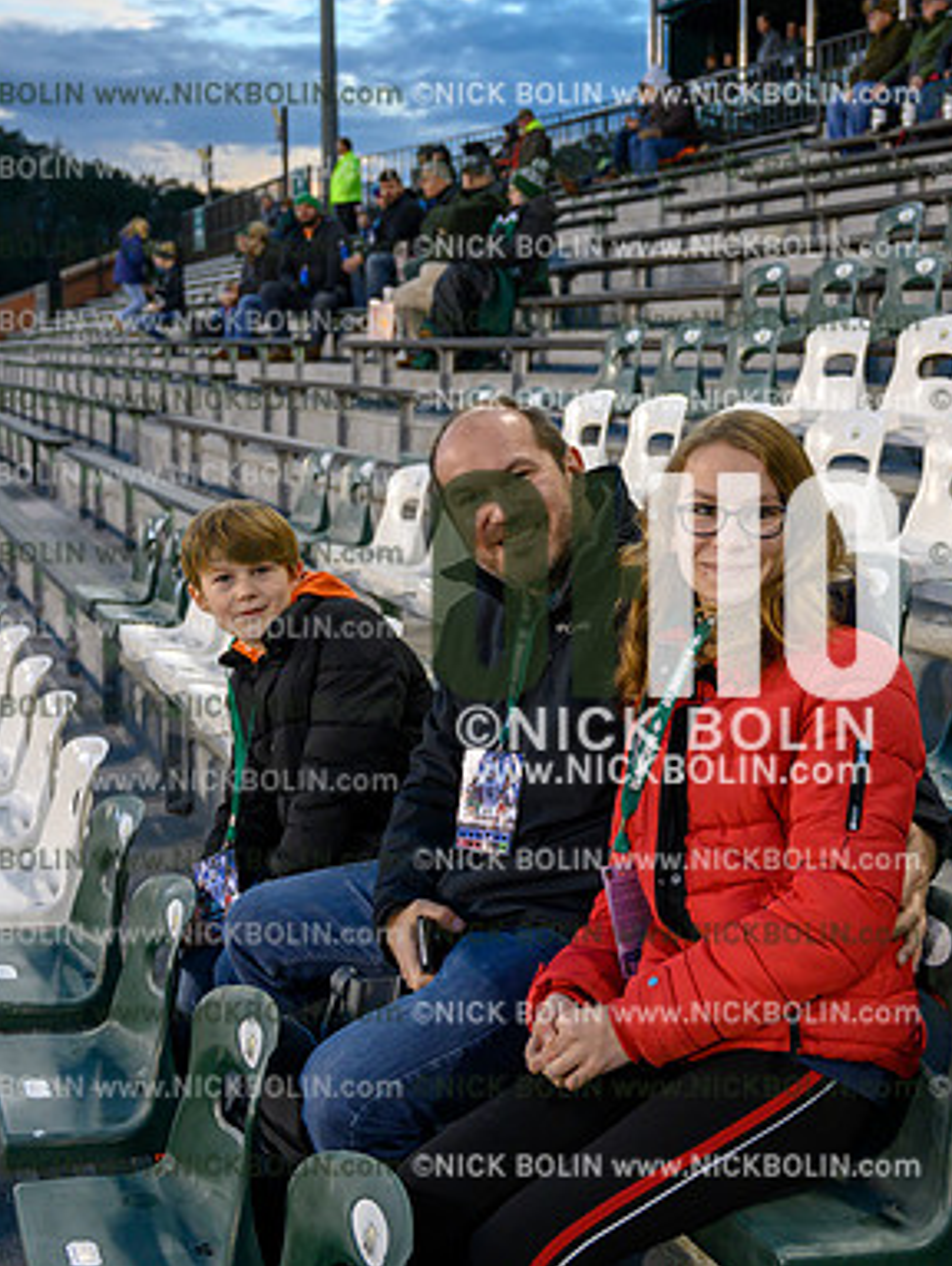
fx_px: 1757
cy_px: 630
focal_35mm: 48
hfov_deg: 30.0
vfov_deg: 39.6
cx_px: 664
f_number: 4
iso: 2000
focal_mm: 33
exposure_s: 1/250
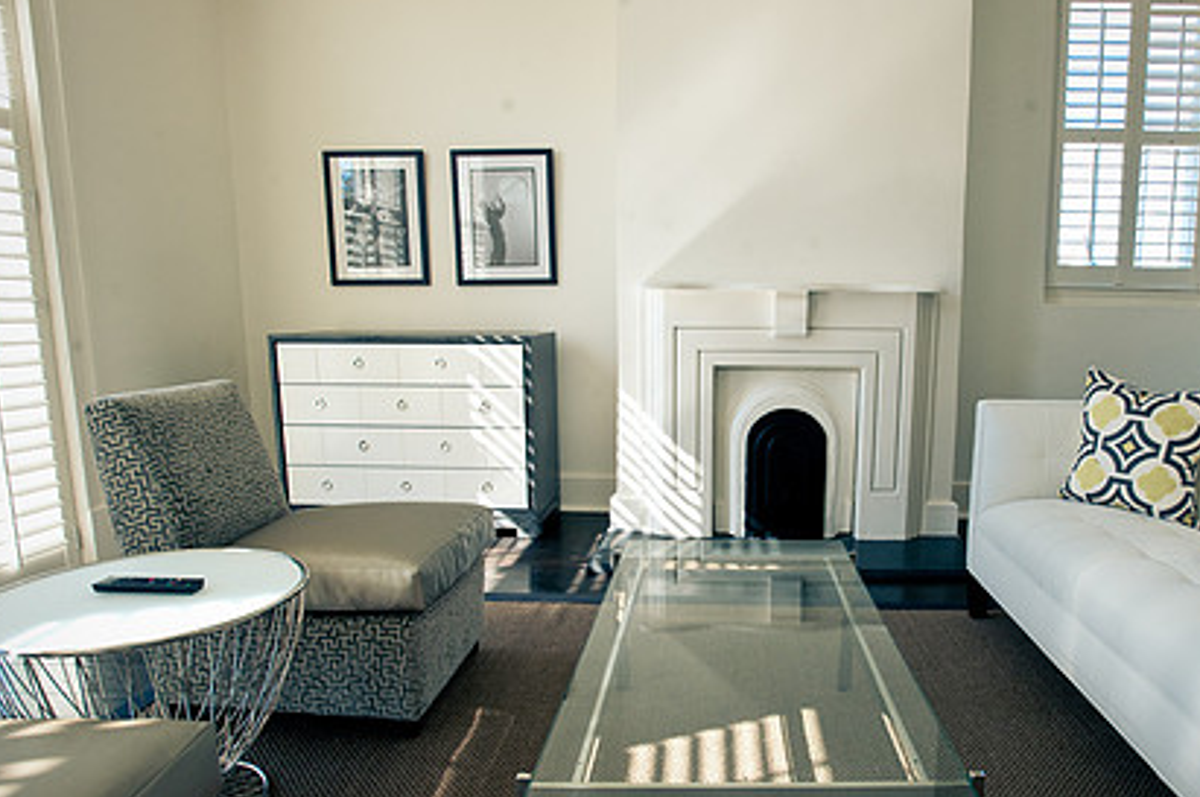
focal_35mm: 24
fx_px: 799
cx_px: 712
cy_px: 461
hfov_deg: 73.1
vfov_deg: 52.8
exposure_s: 1/160
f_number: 8
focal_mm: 17
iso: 640
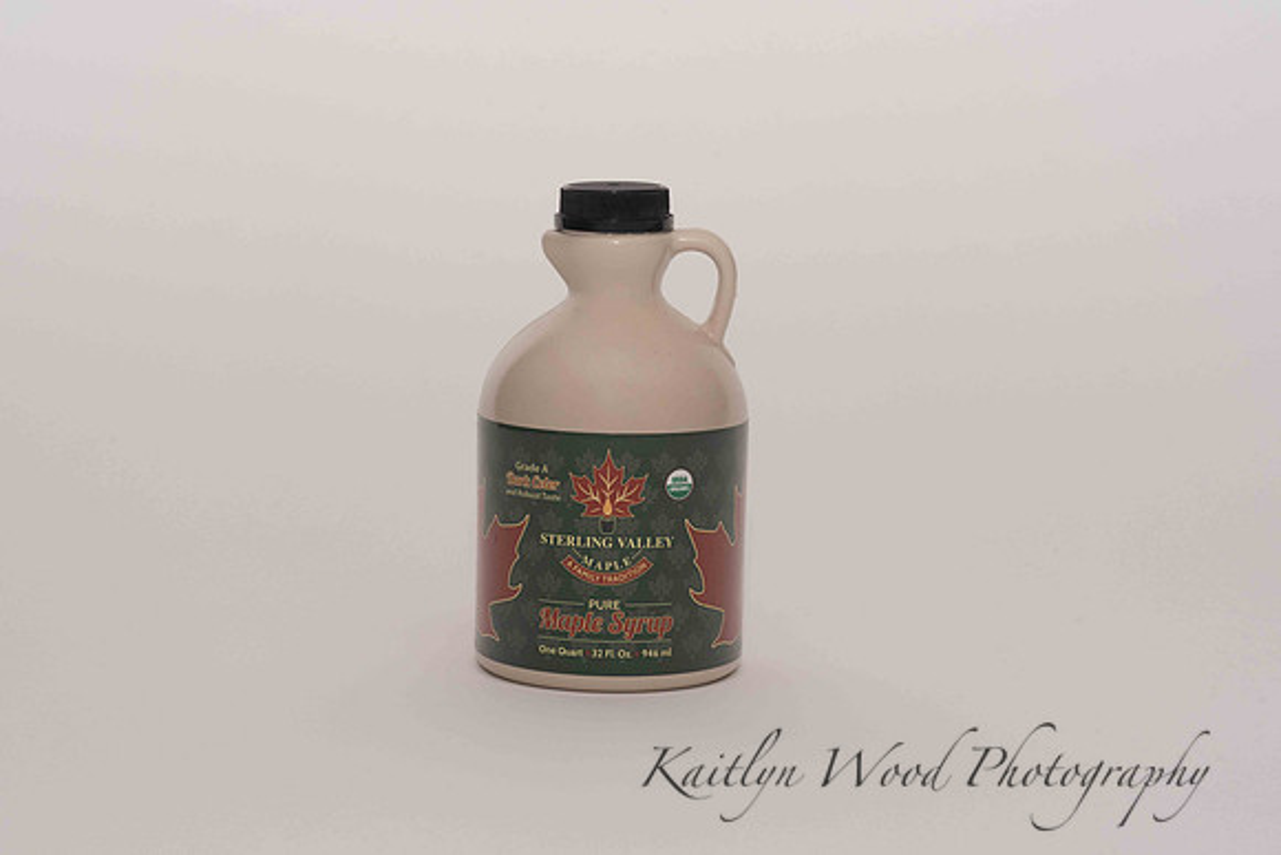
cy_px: 428
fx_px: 3025
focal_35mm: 85
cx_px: 640
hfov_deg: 23.9
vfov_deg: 16.1
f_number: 13
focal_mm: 85
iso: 400
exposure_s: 1/100
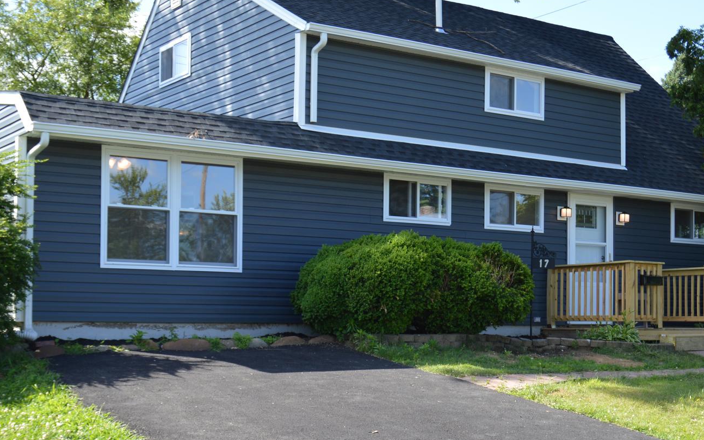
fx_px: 1113
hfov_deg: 35.0
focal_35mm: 58
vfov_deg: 22.3
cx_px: 406
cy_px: 304
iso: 100
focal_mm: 24
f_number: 5.6
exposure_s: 1/125
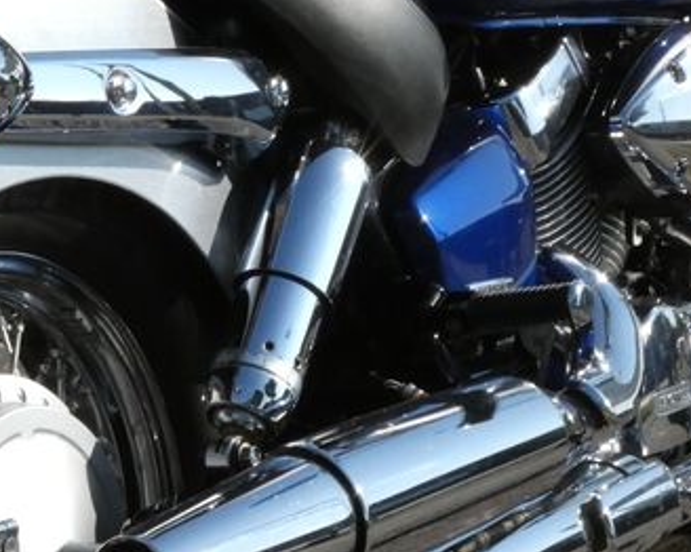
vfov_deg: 15.2
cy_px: 251
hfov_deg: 18.9
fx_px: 2064
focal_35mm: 101
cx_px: 215
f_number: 8
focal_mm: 9.5
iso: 800
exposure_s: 1/2000
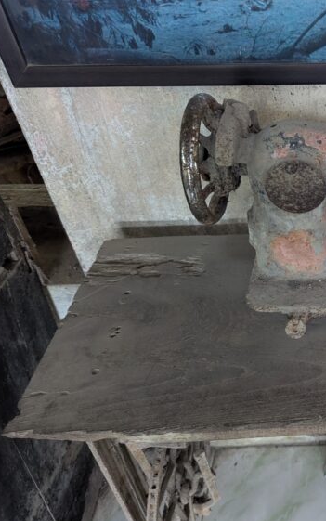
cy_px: 261
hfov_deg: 33.7
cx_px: 336
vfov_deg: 56.7
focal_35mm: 34
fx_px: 483
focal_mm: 6.81
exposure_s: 1/110
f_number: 1.85
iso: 606
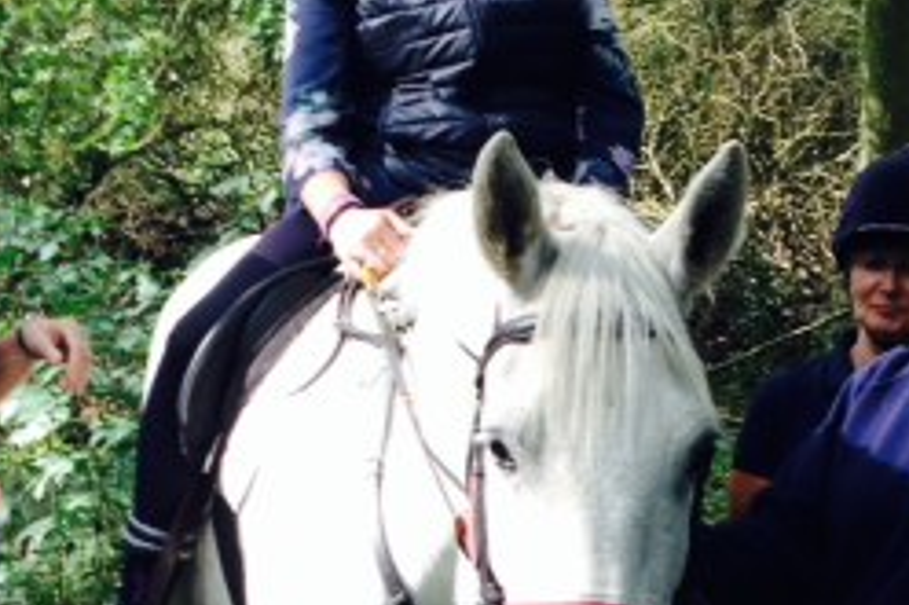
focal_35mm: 94
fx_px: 2372
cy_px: 524
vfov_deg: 14.4
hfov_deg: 21.7
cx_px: 539
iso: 50
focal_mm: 4.28
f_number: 2.4
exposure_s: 1/120
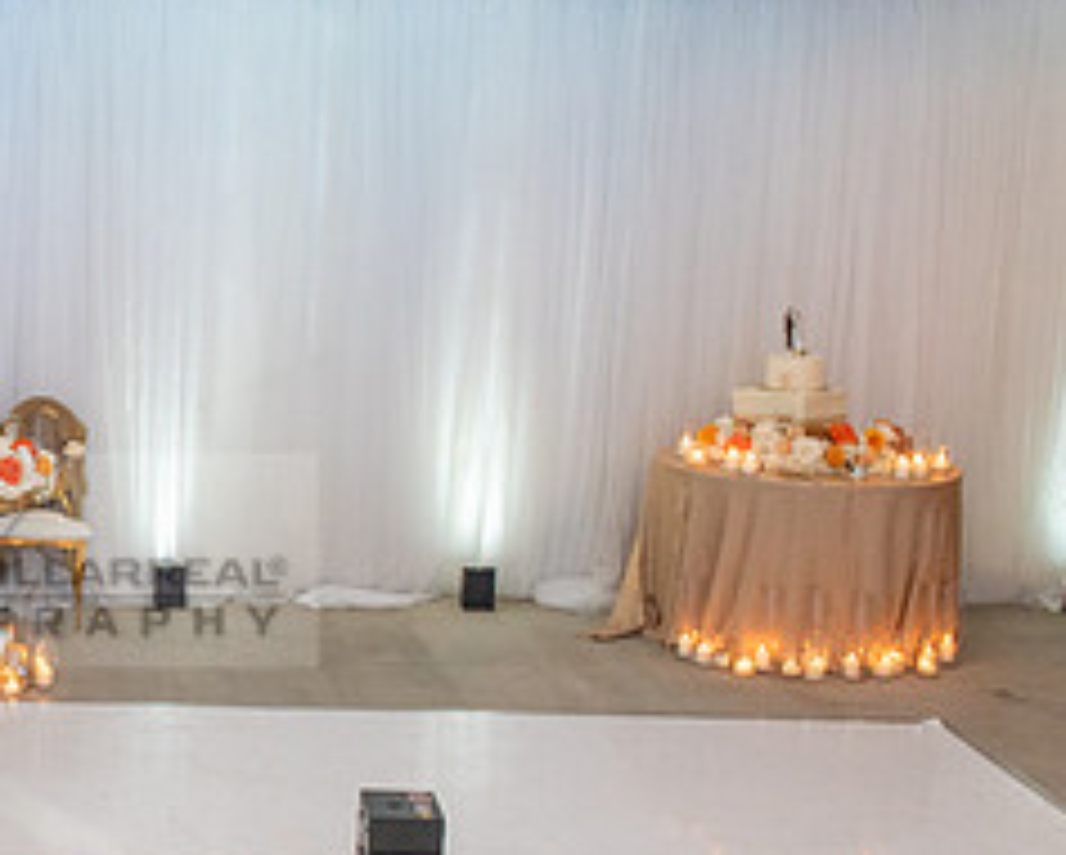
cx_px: -63
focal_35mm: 62
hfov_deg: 28.1
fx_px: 1958
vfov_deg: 24.5
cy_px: 560
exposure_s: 1/160
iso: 1000
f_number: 4.5
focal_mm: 24
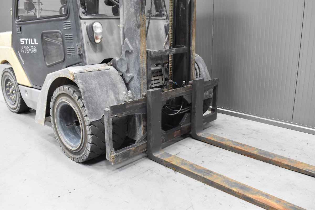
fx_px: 289
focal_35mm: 33
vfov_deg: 40.0
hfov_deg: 57.2
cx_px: 158
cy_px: 105
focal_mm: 22
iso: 1600
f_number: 5.6
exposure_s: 1/20
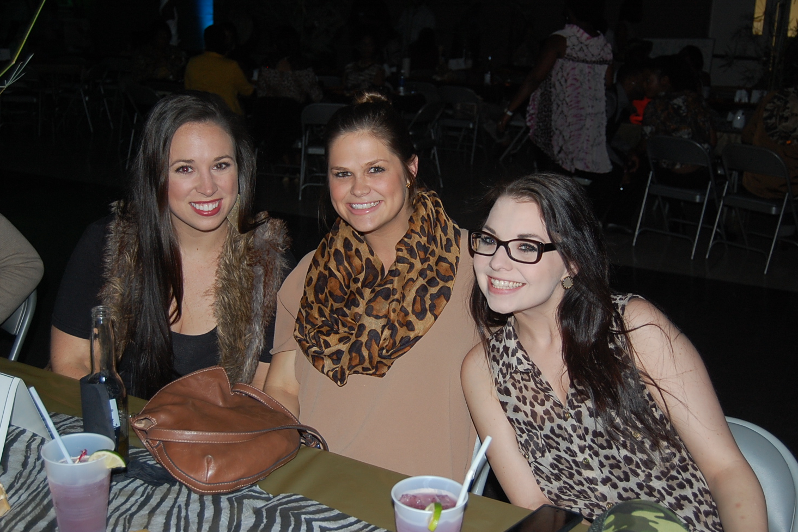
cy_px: 261
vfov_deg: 33.4
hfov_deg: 48.5
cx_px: 399
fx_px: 887
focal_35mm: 40
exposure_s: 1/60
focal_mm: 26
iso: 400
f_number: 4.2
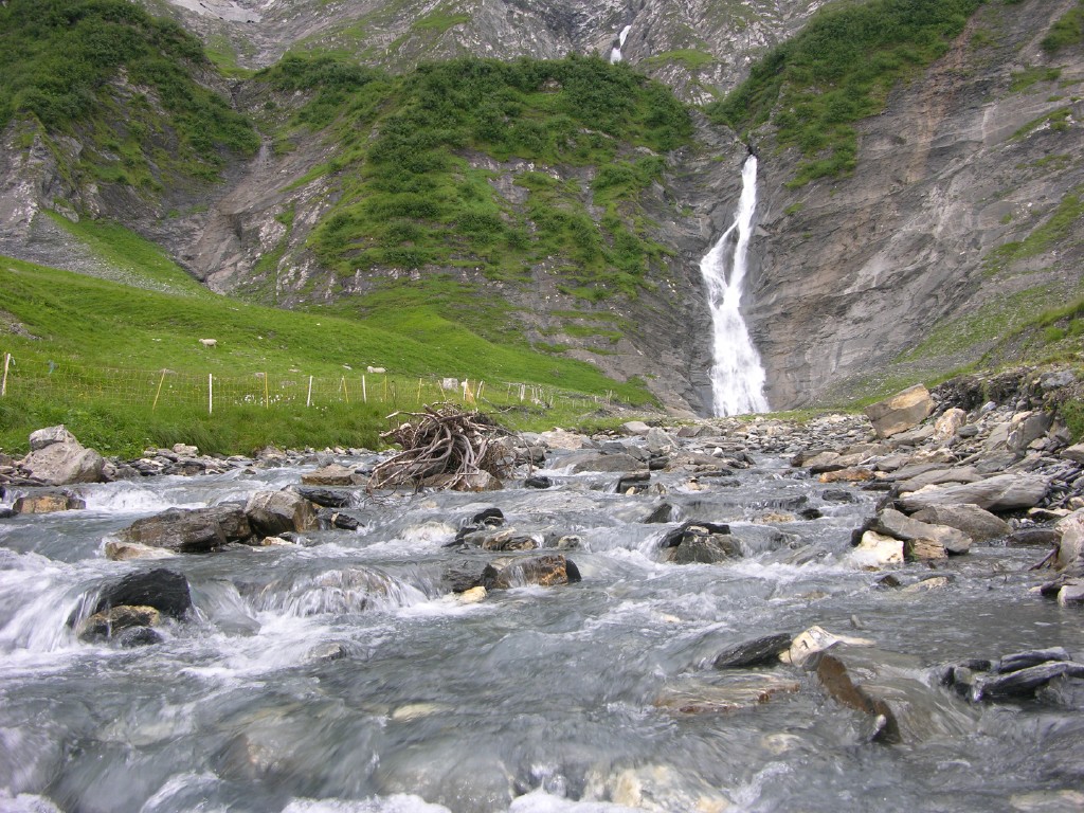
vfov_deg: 40.7
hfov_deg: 52.6
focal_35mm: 35
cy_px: 406
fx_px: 1096
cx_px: 542
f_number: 3.2
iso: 50
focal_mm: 8.9
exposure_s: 1/42.7
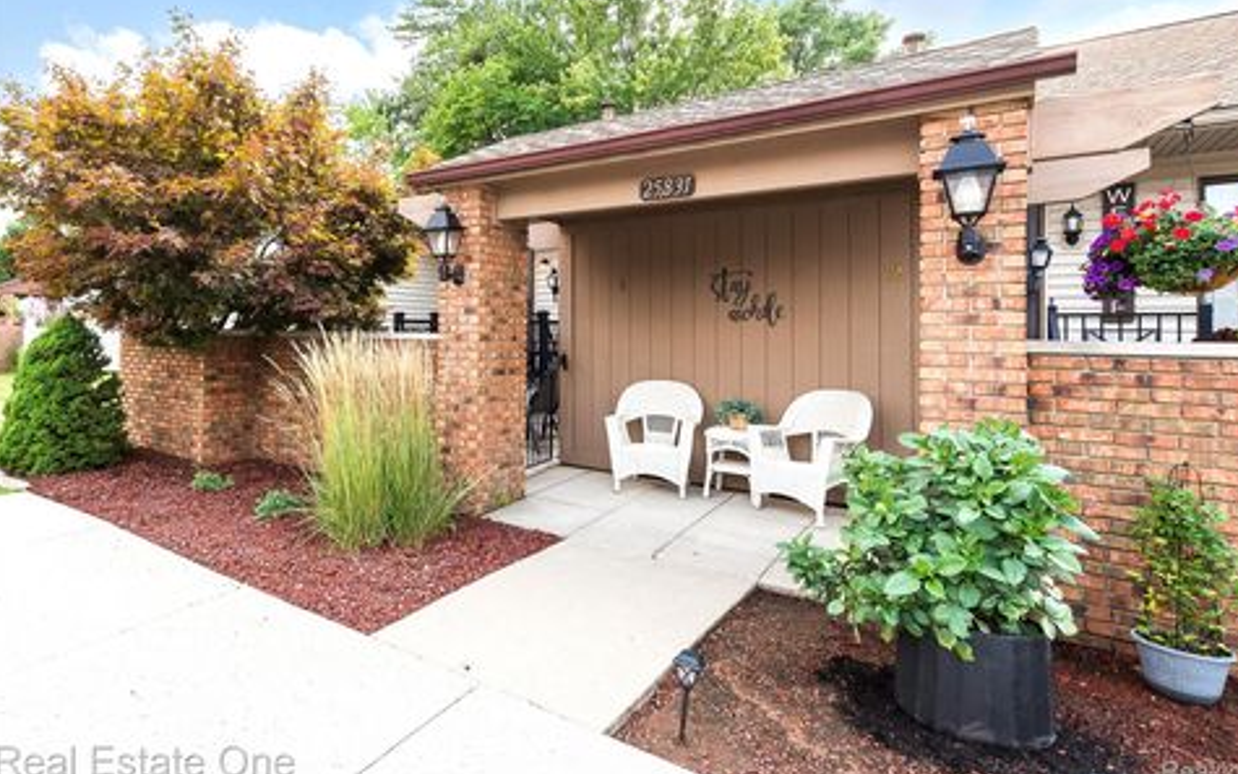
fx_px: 506
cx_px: 636
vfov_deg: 74.7
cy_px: 356
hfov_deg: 101.4
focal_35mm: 15
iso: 1000
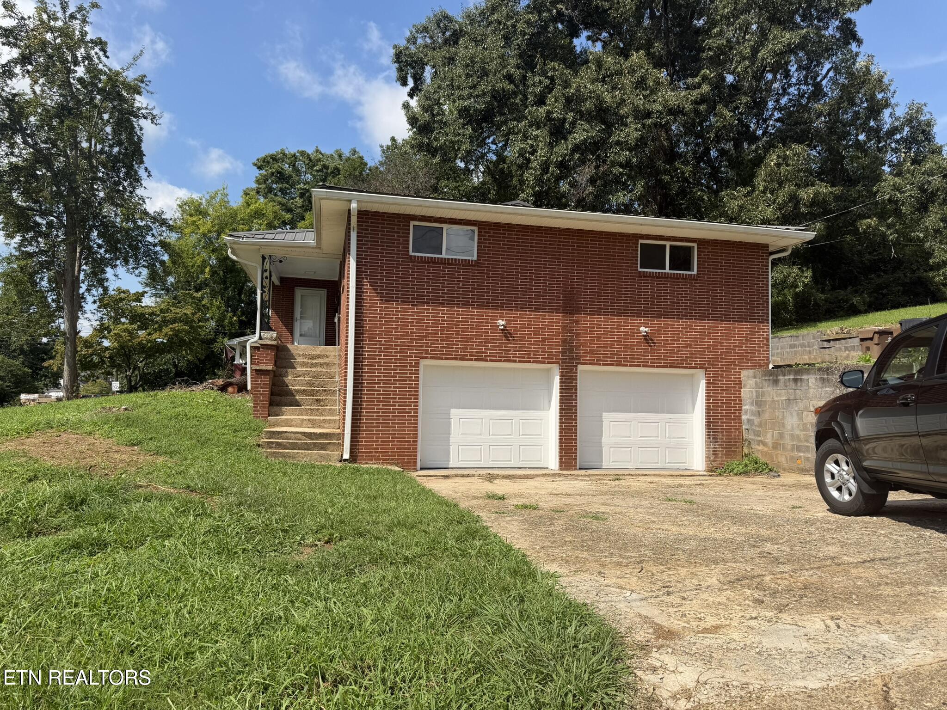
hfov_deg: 71.6
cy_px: 355
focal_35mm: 24
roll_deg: -1.2
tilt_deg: +2.2
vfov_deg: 56.8
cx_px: 474
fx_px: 657
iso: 80
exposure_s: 1/4673
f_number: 1.78
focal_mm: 6.76
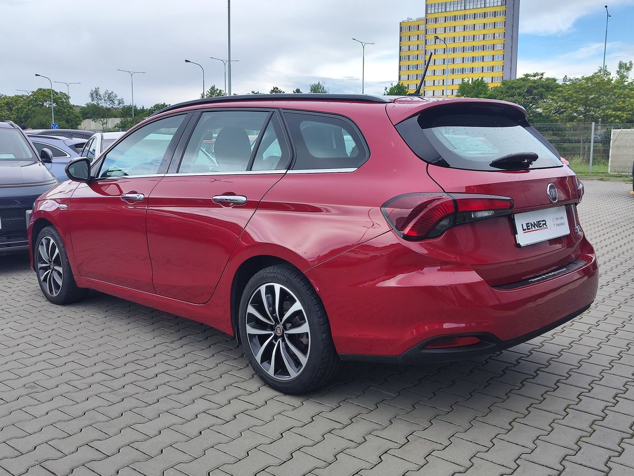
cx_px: 317
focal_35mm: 23
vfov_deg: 58.9
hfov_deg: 73.9
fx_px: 421
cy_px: 238
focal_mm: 7.01
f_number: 1.69
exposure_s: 1/669
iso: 50
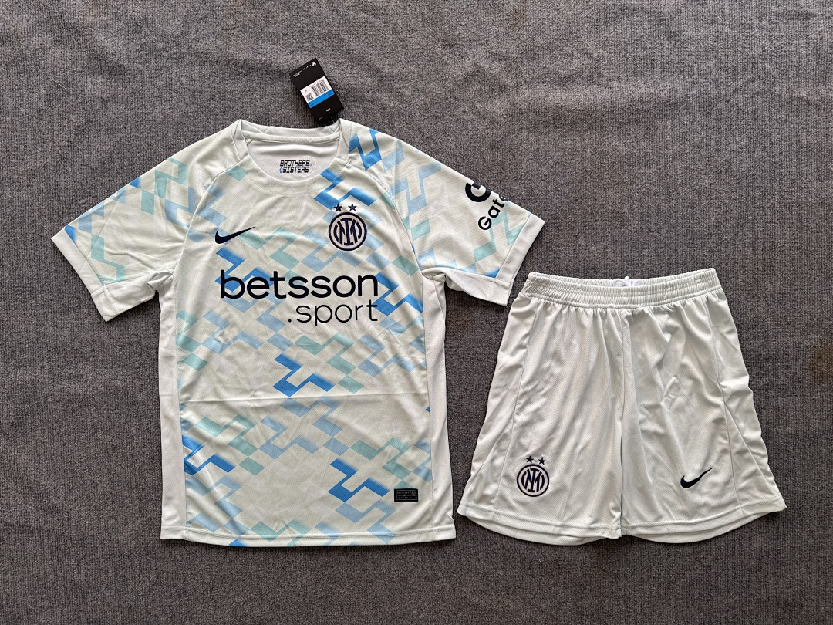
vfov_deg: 56.8
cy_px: 312
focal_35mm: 24
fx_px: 578
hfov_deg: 71.6
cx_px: 416
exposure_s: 1/141
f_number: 1.78
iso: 64
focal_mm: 6.76
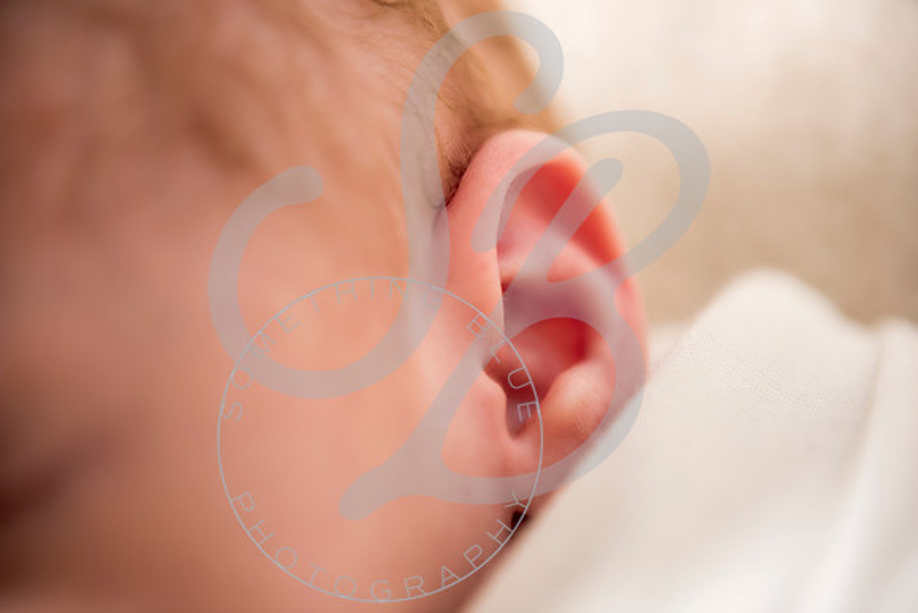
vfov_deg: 19.5
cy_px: 306
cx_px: 459
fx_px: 1785
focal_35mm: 70
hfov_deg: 28.8
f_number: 3.2
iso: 100
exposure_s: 1/125
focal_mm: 70
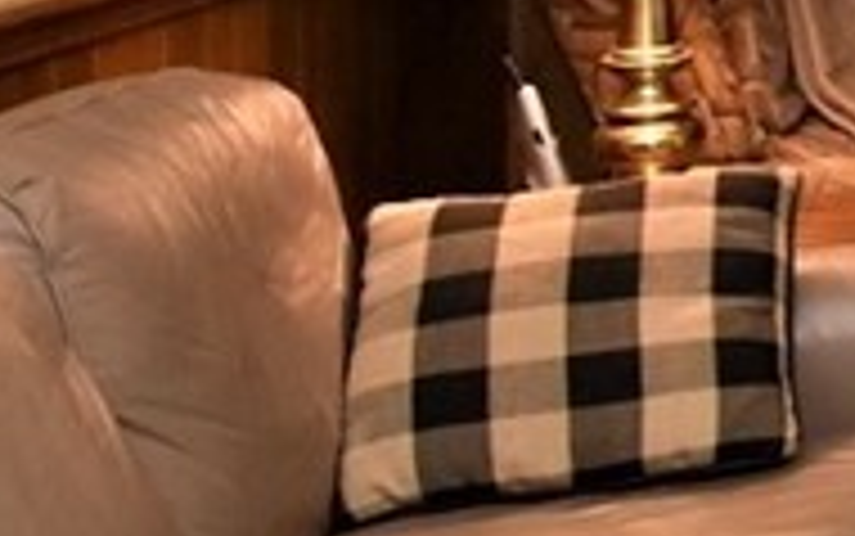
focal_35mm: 100
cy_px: -322
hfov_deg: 12.9
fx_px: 2342
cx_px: 2277
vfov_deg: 12.3
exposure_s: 1/60
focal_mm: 11.5
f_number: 11
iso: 400
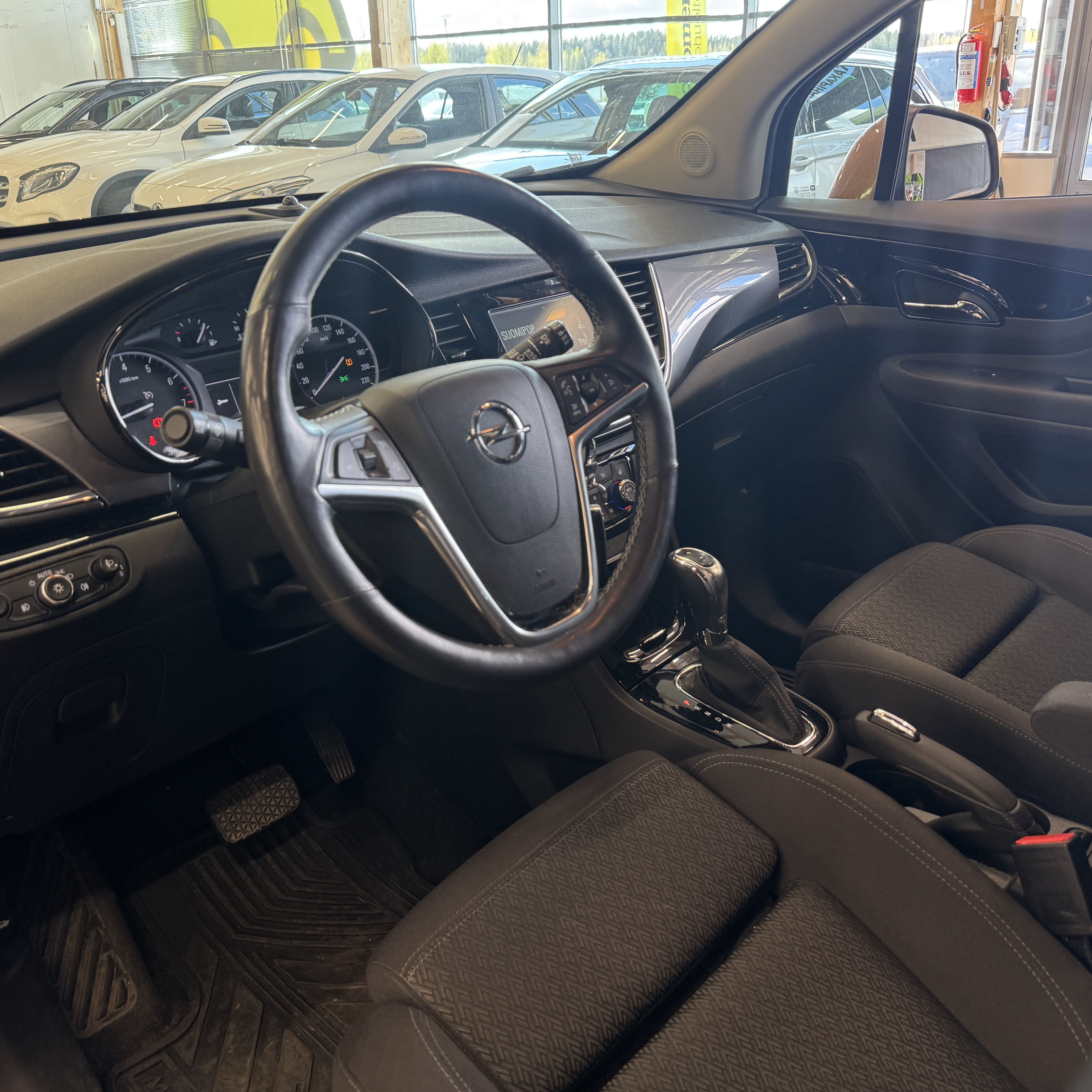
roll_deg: +1.8
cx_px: 553
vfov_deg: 55.6
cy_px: 534
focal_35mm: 29
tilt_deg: -23.1
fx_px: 1035
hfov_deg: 55.6
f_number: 1.78
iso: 160
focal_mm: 6.76
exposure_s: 1/121
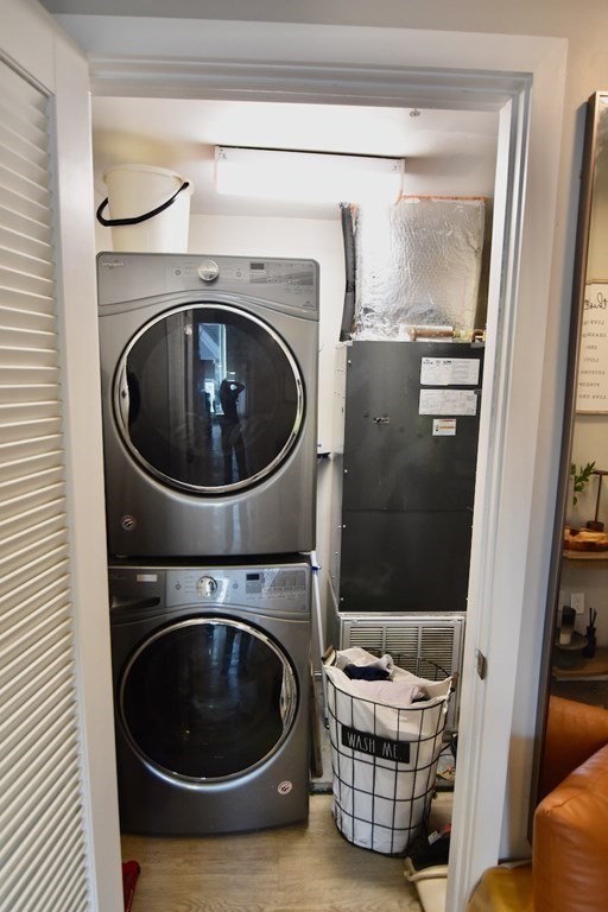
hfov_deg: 59.5
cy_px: 456
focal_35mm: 21
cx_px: 304
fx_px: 532
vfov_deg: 81.2
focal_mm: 14
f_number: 4
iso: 800
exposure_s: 1/60
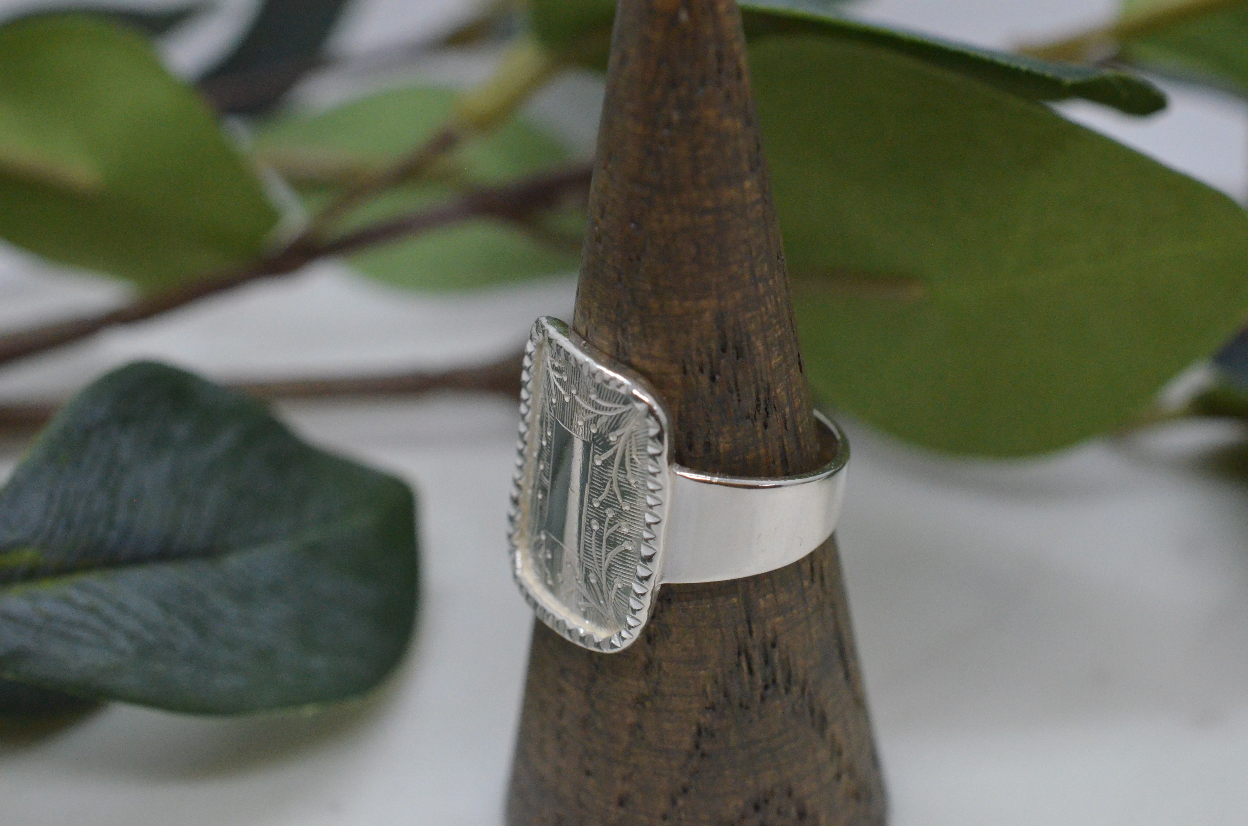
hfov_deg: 33.5
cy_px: 413
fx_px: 2076
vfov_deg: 22.5
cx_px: 624
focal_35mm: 60
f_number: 8
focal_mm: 40
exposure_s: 1/1000
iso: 4000
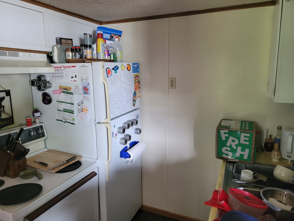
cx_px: 147
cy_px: 110
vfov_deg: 53.1
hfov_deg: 67.3
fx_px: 221
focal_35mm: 26
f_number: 1.8
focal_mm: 5.4
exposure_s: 1/40
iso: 400
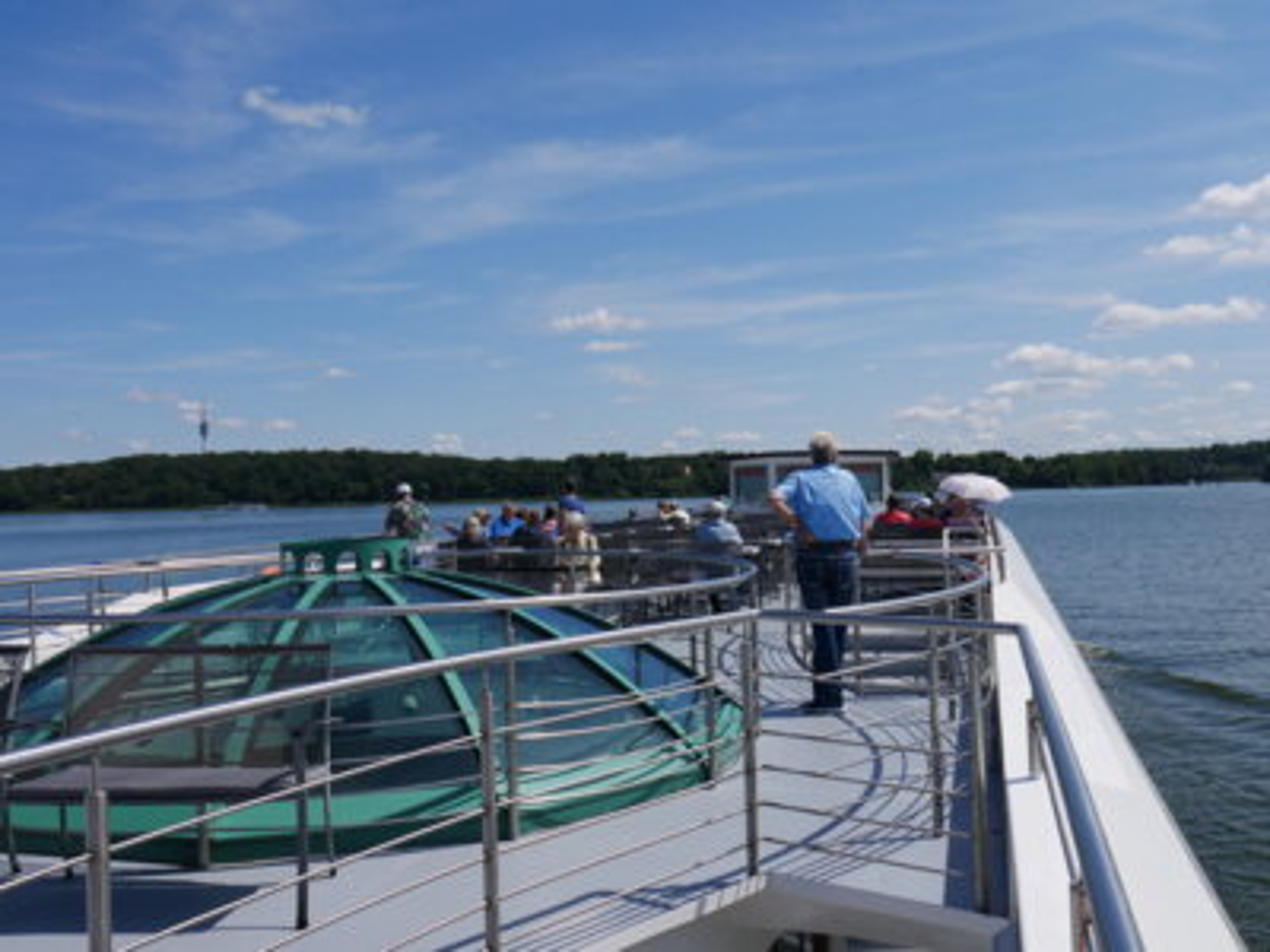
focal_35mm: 34
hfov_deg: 54.0
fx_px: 1247
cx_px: 635
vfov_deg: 41.8
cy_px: 476
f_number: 10
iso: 200
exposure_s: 1/640
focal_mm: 17
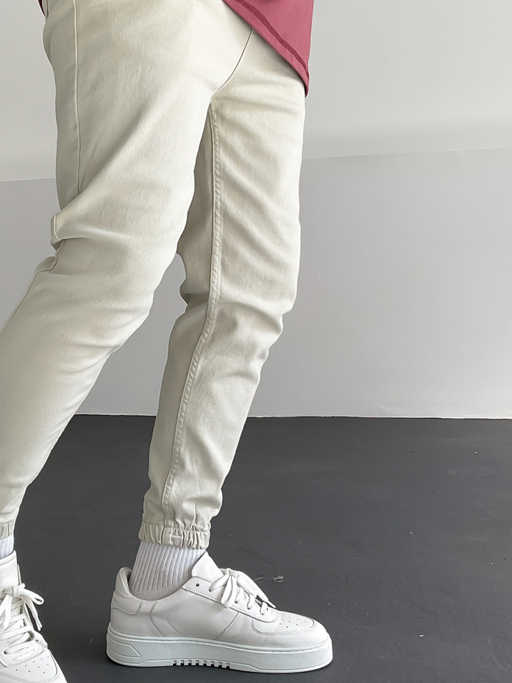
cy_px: 314
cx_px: 133
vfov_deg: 38.2
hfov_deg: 28.7
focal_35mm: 50
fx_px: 986
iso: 25
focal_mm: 3
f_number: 1.8
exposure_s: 1/120
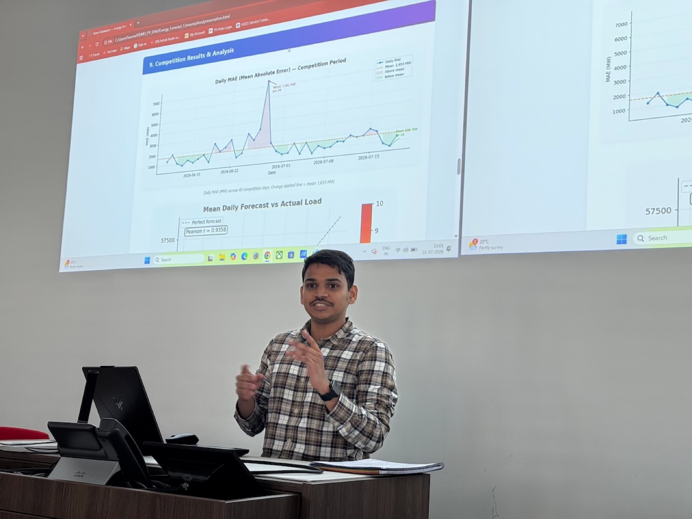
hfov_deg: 39.7
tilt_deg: +8.3
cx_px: 346
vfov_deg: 30.3
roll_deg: -2.7
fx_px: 960
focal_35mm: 48
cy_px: 260
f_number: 1.78
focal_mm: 6.76
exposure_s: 1/63
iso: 125
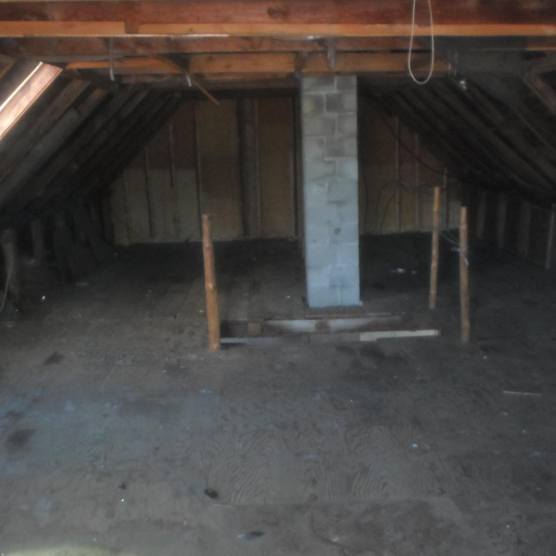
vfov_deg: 42.7
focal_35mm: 39
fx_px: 709
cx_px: 303
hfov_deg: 42.8
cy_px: 320
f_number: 2.5
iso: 240
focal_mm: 4.5
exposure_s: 1/30
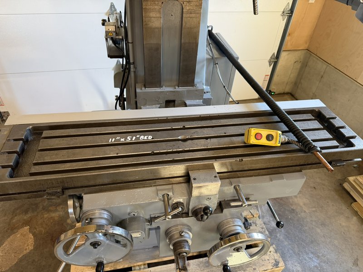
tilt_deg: -40.3
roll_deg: -4.4
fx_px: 252
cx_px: 182
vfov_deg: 56.8
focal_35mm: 24
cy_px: 136
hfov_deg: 71.6
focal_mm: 6.76
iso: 250
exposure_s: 1/60
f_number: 1.78
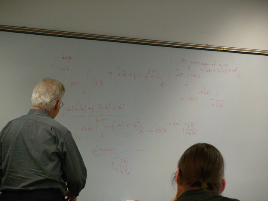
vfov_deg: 11.6
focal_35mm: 128
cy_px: 100
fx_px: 991
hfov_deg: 15.4
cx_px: 134
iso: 200
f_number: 3.9
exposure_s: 1/45
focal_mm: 28.5
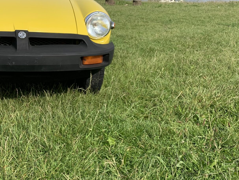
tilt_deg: -10.1
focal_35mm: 55
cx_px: 16
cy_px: 38
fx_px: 380
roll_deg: -2.4
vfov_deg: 26.1
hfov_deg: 32.8
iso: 25
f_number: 1.8
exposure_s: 1/2114
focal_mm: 4.25
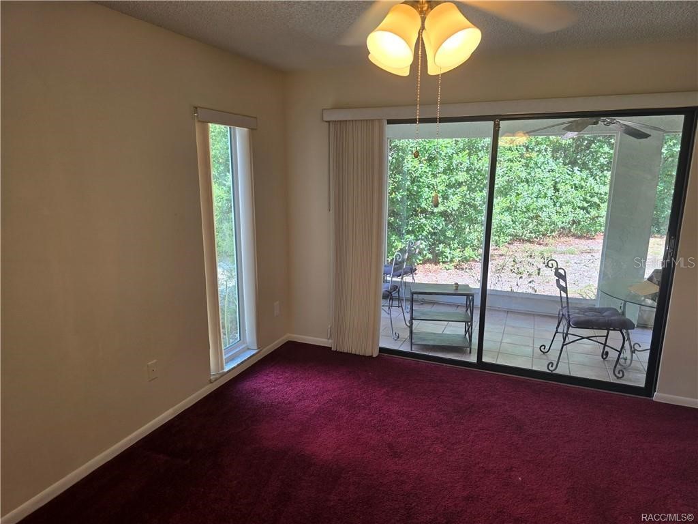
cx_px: 349
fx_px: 464
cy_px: 262
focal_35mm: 23
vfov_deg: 58.9
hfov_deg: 73.9
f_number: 1.7
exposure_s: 1/120
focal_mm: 6.3
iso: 40
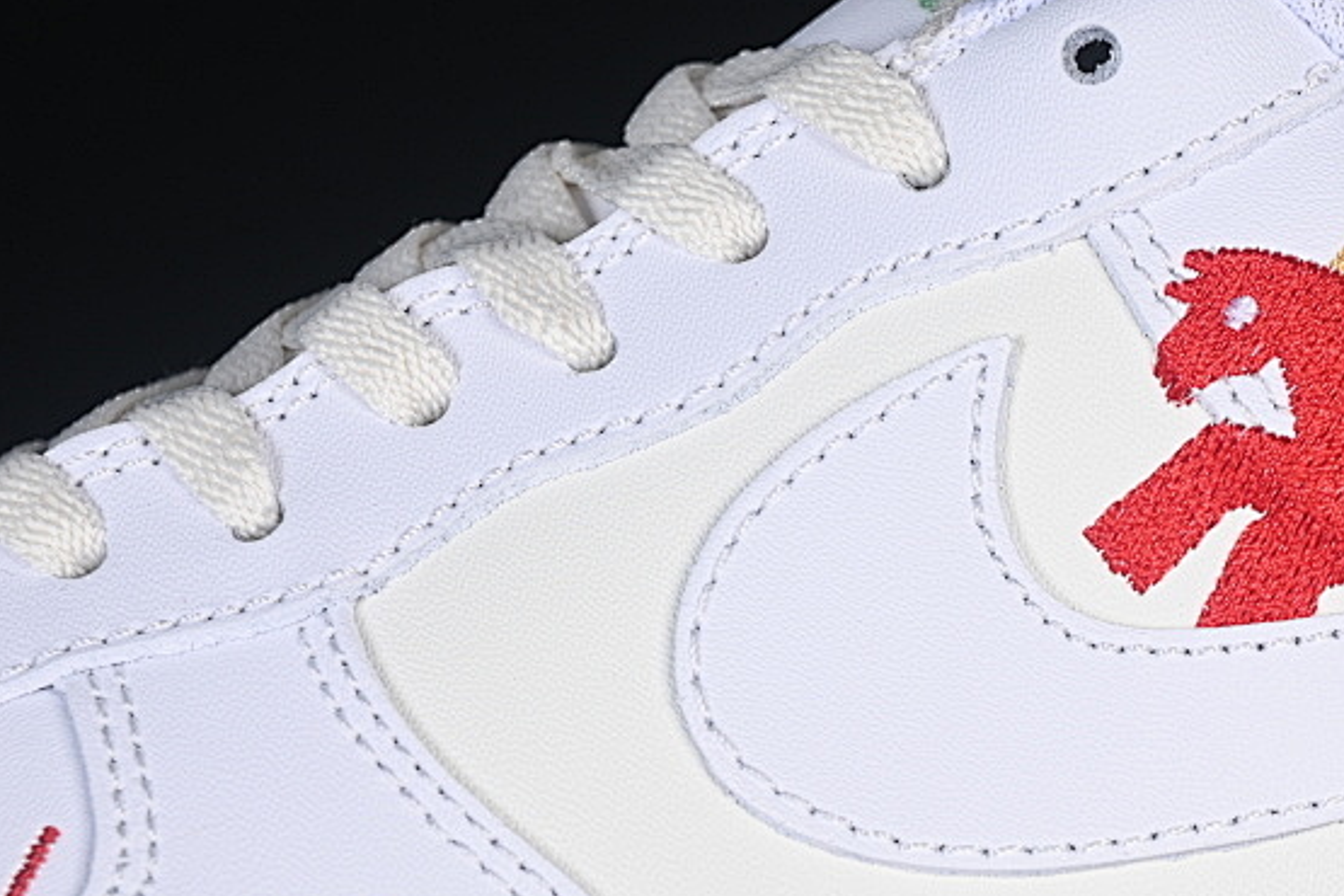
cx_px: 1162
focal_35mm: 146
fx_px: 5450
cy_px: 777
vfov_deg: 9.4
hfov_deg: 13.9
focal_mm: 50
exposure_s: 1/80
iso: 160
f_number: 7.1
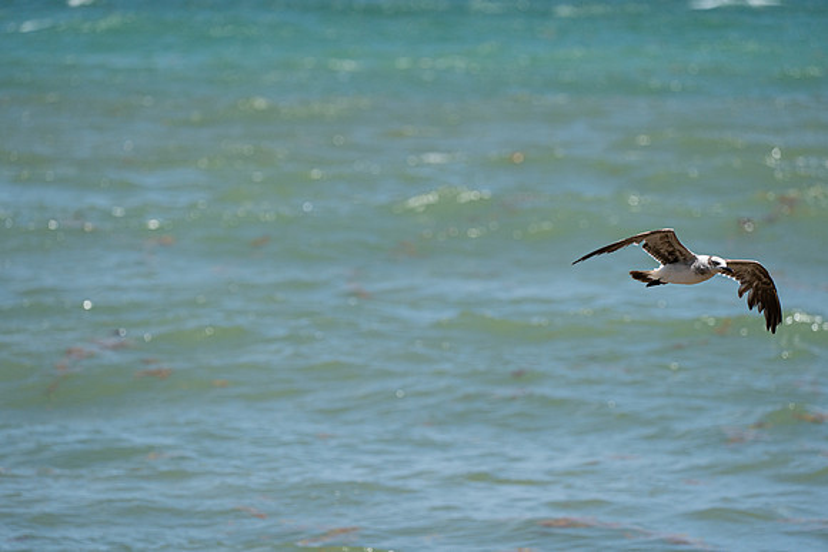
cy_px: 276
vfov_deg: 3.4
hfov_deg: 5.2
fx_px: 9202
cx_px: 414
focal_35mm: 400
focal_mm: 400
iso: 640
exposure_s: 1/1250
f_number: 10
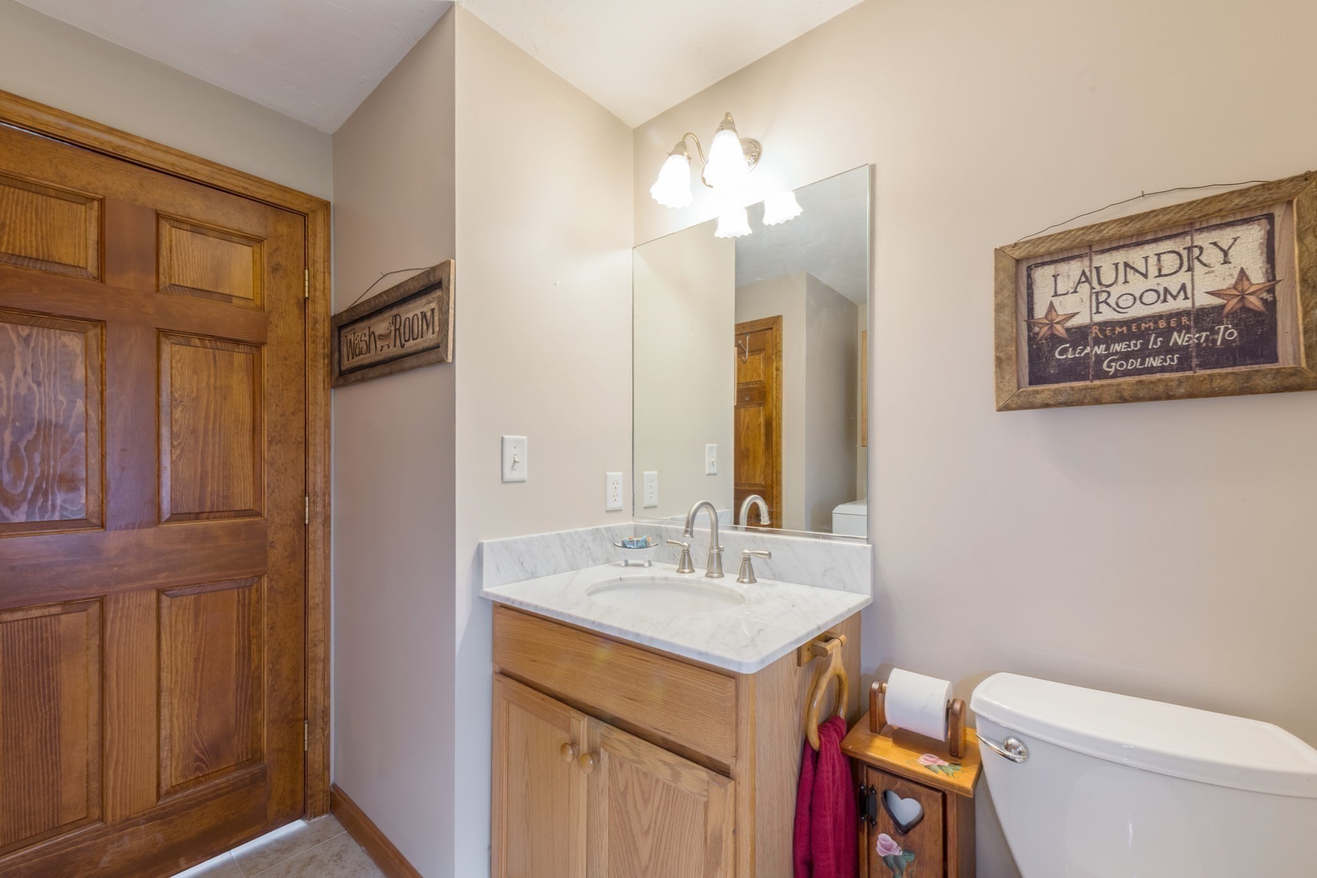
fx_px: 512
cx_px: 658
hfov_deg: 104.3
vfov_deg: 81.2
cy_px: 439
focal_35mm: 14
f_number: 16
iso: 100
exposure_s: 1.6
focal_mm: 14
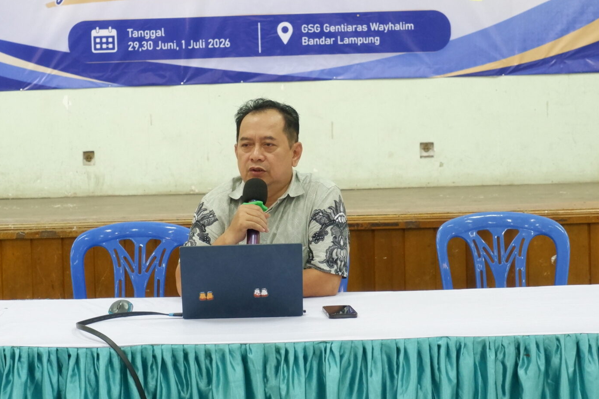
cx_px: 259
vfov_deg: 13.5
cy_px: 131
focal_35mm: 101
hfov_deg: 20.2
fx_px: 1680
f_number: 5.6
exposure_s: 1/40
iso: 3200
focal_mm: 45
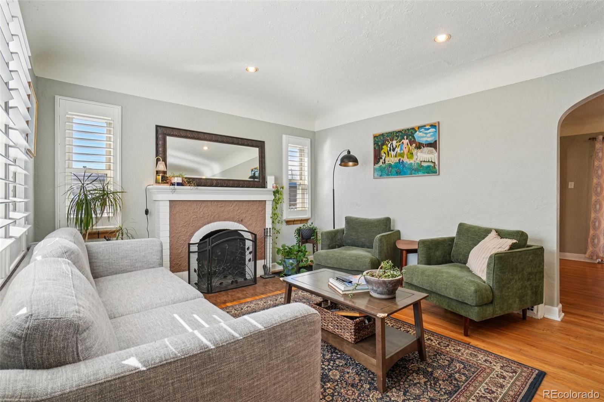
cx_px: 302
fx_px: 277
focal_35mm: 16
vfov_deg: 72.0
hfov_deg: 95.0
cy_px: 201
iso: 400
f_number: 8
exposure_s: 1/50
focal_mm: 11
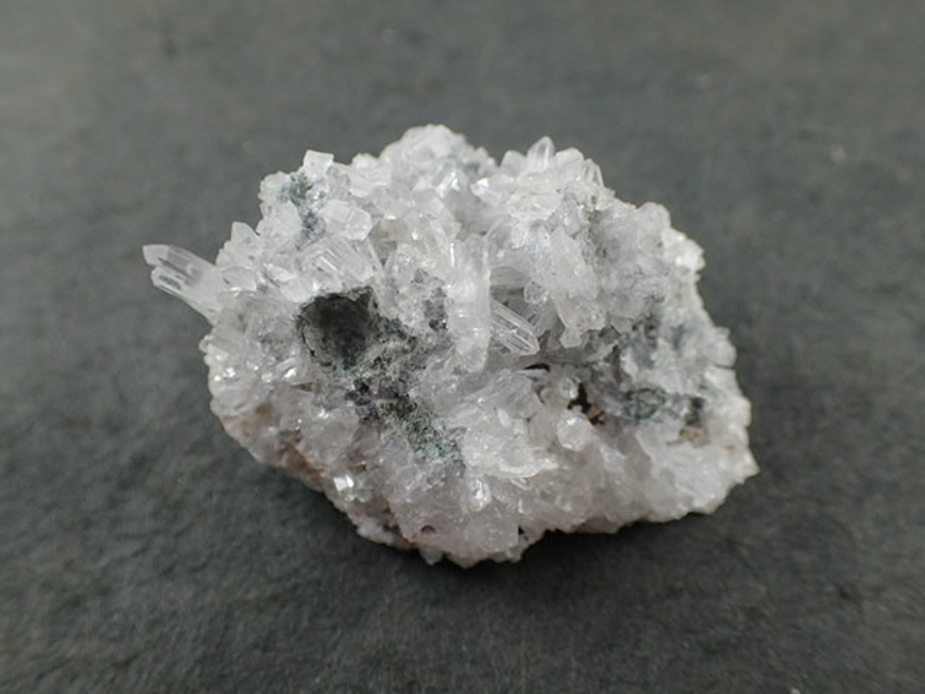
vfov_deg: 40.7
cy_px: 347
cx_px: 462
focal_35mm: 35
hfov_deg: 52.6
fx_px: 935
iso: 100
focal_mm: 6.42
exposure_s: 1/200
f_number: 2.6
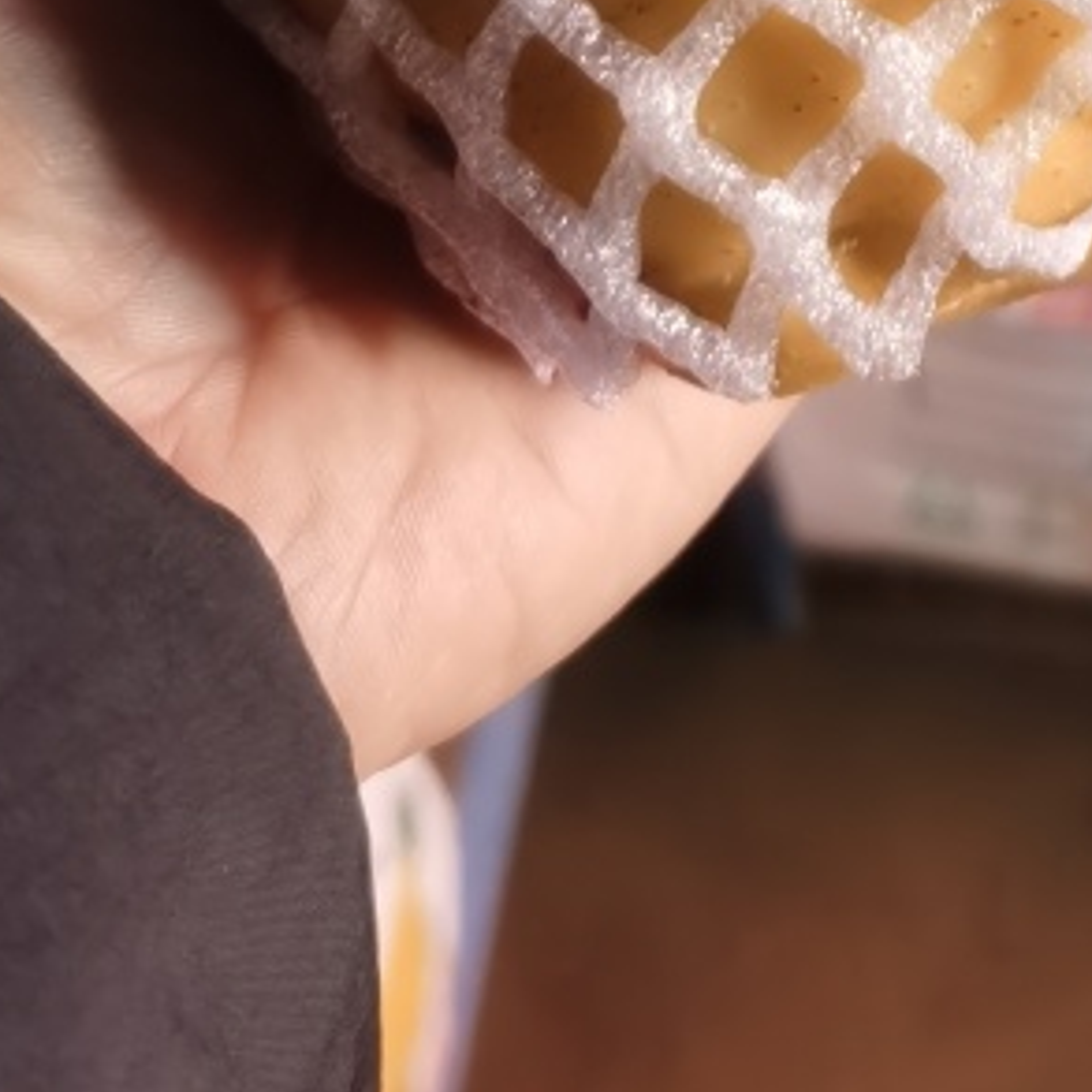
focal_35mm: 87
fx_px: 3105
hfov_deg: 19.1
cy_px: -732
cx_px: 1196
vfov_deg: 17.2
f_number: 1.6
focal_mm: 5.56
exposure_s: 1/50
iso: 320
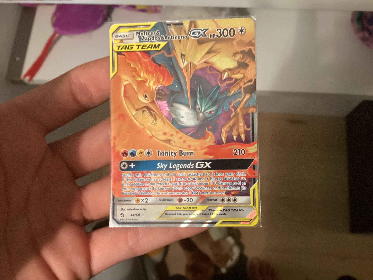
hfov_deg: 58.4
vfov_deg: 45.4
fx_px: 334
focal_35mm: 31
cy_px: 140
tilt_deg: -76.0
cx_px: 186
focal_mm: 3.3
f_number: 2.4
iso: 400
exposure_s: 1/33
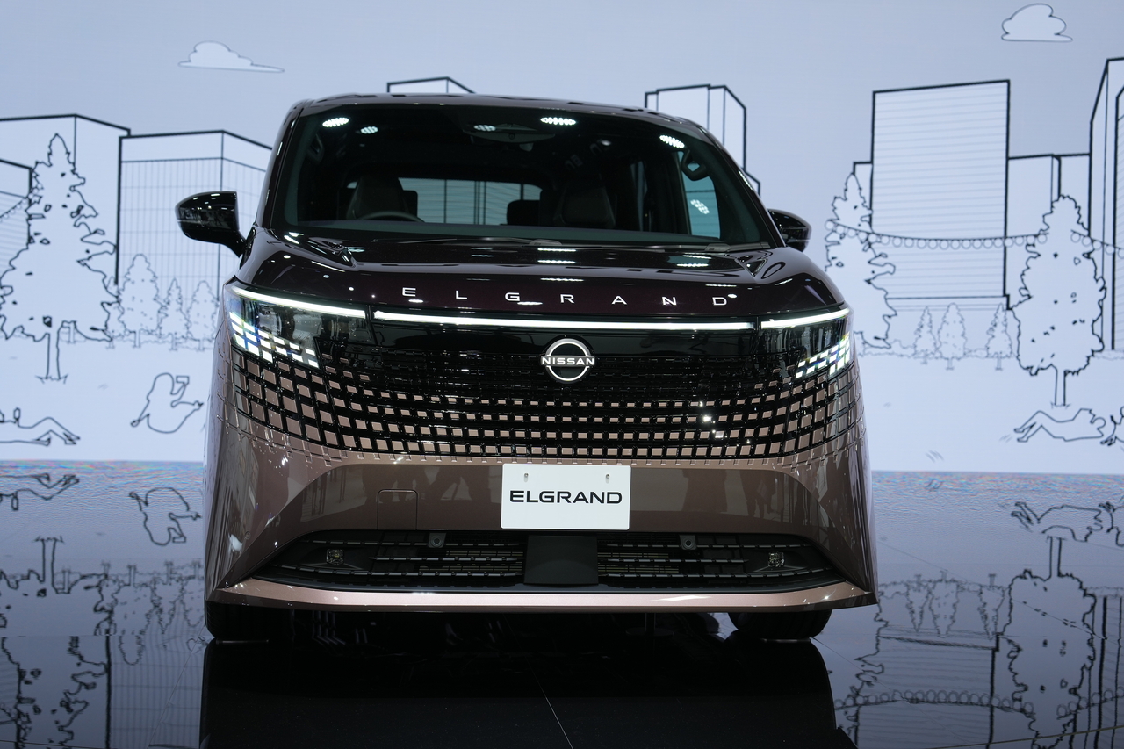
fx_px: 1654
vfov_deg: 25.5
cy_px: 374
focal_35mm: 53
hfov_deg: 37.5
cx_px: 562
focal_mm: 53
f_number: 4
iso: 400
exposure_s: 1/60
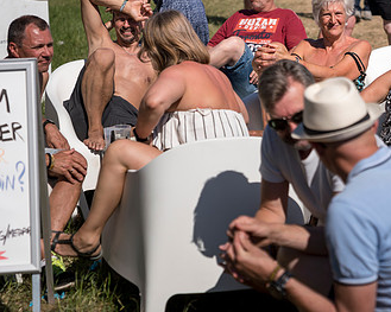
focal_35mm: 116
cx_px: 227
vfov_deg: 13.2
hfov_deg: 16.6
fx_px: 1342
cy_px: 86
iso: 100
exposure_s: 1/4000
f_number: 2.8
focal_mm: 70
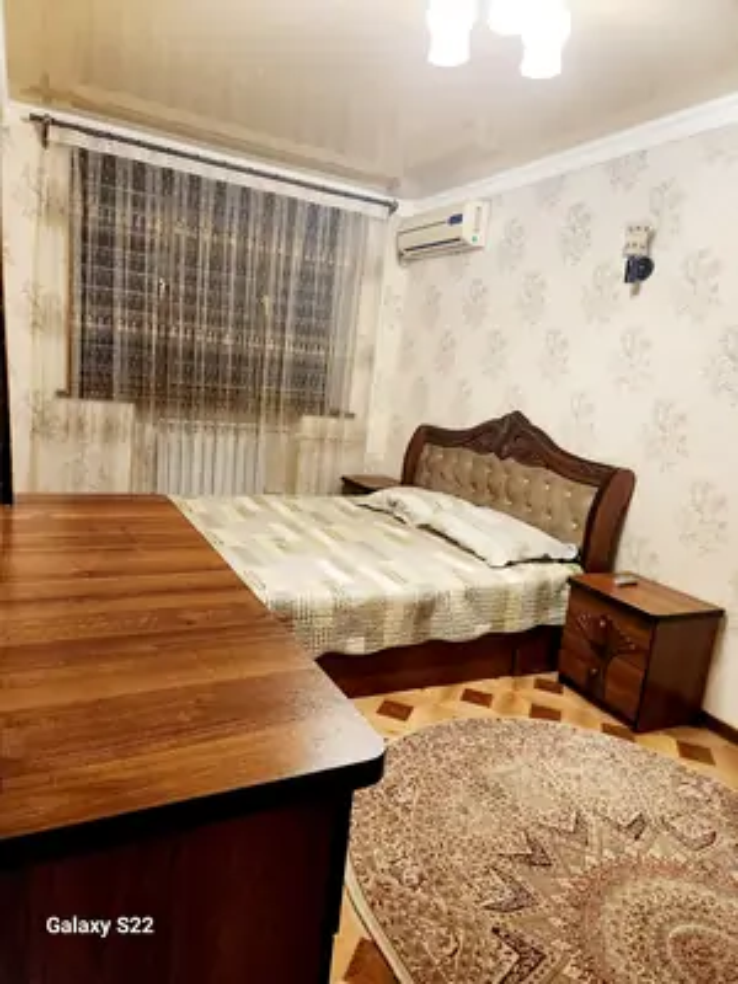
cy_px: 492
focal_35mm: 23
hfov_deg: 58.9
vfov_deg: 73.9
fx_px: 654
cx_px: 369
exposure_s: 1/100
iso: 800
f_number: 1.8
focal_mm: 5.4
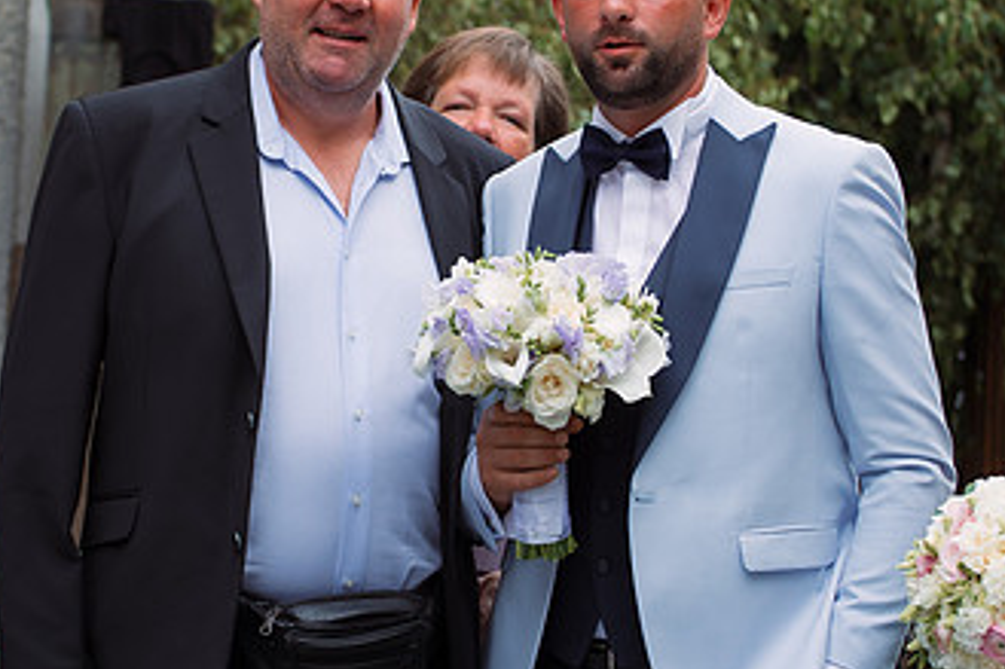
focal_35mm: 158
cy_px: 259
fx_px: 4408
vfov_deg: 8.7
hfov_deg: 13.0
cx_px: 588
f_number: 4
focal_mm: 70
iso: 200
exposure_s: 1/320
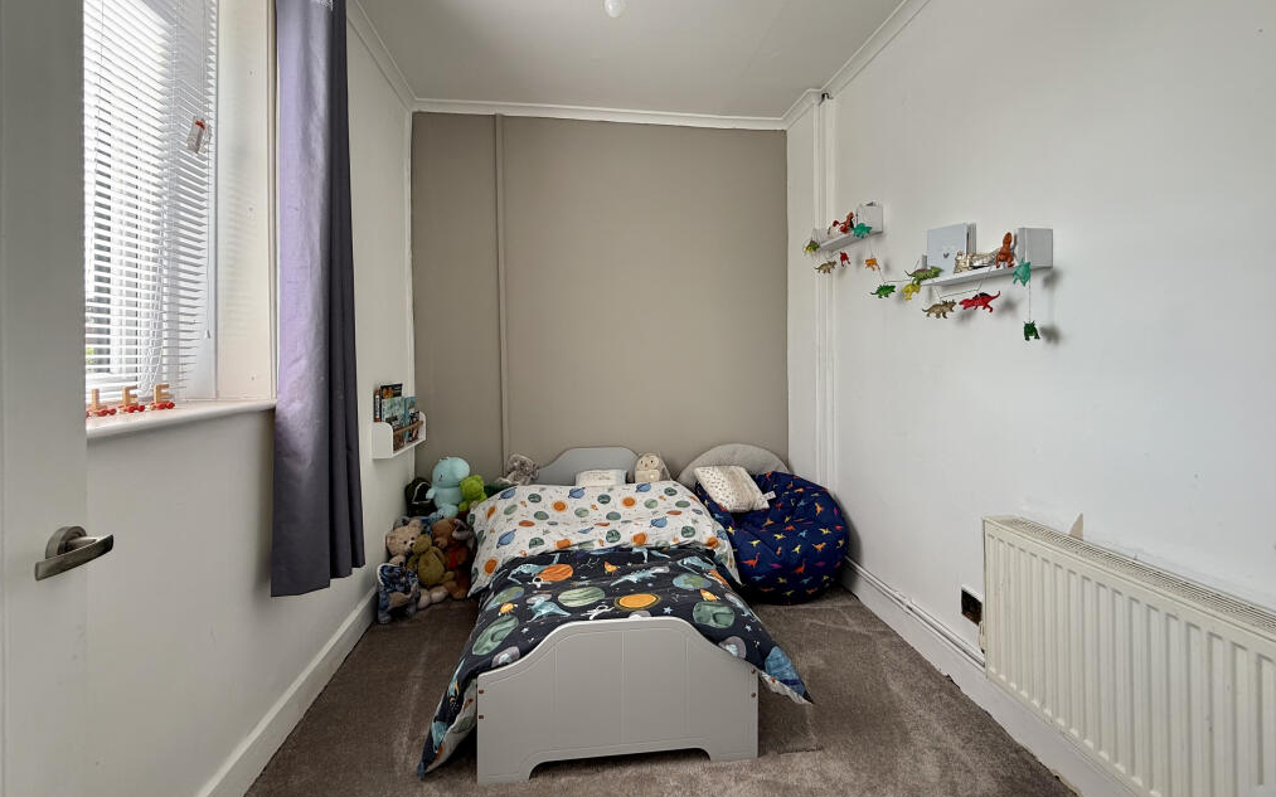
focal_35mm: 15
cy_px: 350
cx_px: 640
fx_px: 522
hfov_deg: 101.5
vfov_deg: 74.5
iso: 64
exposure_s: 1/99
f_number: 2.2
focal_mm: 2.22
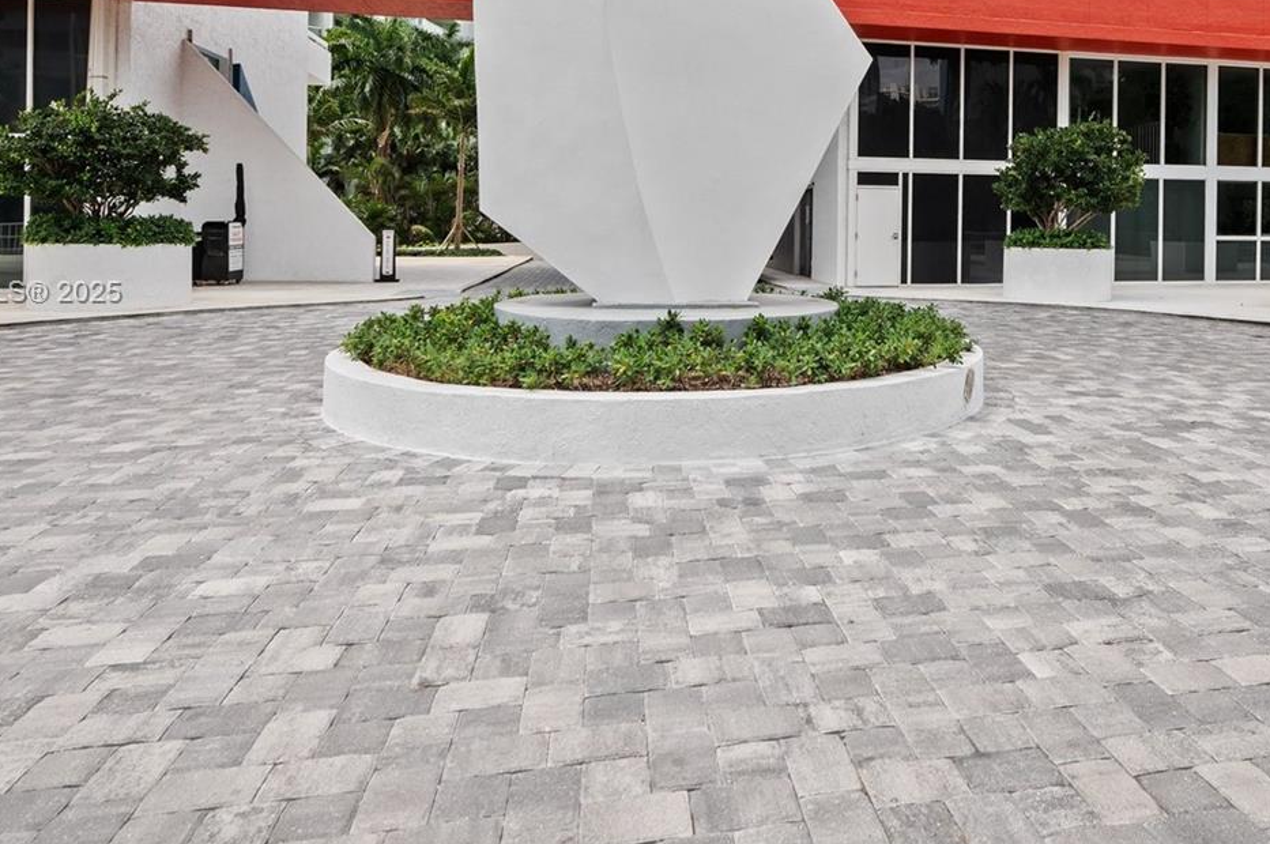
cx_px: 775
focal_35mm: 24
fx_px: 846
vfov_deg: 52.2
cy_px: 295
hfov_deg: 72.8
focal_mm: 14
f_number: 8
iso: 200
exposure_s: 1/160
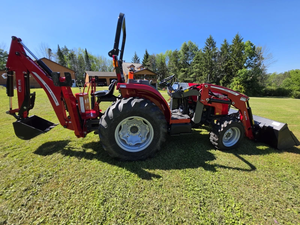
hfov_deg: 106.2
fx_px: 113
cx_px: 150
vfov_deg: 89.9
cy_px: 112
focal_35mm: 13
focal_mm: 2.2
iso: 32
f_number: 1.9
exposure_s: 1/1055
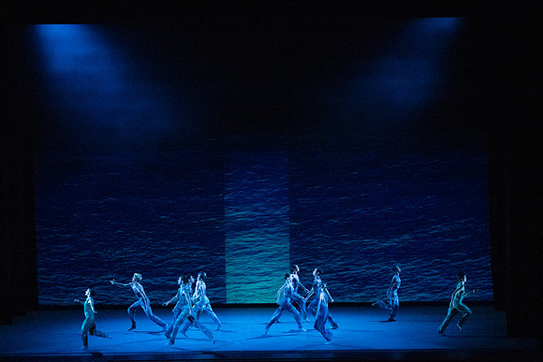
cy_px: 181
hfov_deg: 20.4
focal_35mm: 100
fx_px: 1509
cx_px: 272
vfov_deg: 13.7
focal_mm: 100
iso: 16000
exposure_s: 1/400
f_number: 5.6
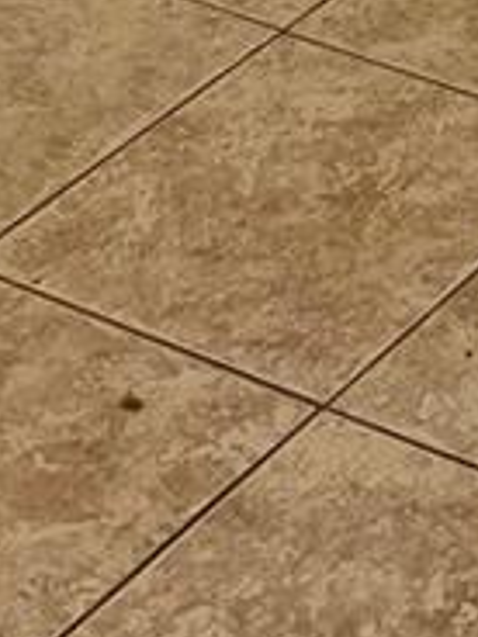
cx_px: 1077
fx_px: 3130
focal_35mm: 170
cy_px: -1028
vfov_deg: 9.8
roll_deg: -0.3
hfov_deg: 8.2
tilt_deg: -12.1
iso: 80
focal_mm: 4.2
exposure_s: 1/60
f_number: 1.6
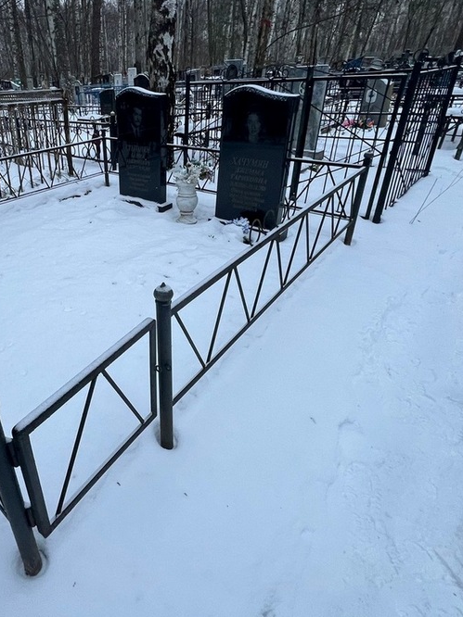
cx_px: 116
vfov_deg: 81.3
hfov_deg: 62.2
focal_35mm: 20
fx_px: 357
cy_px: 264
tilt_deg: -21.9
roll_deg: +1.8
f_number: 1.8
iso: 100
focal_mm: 1.57
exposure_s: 1/99
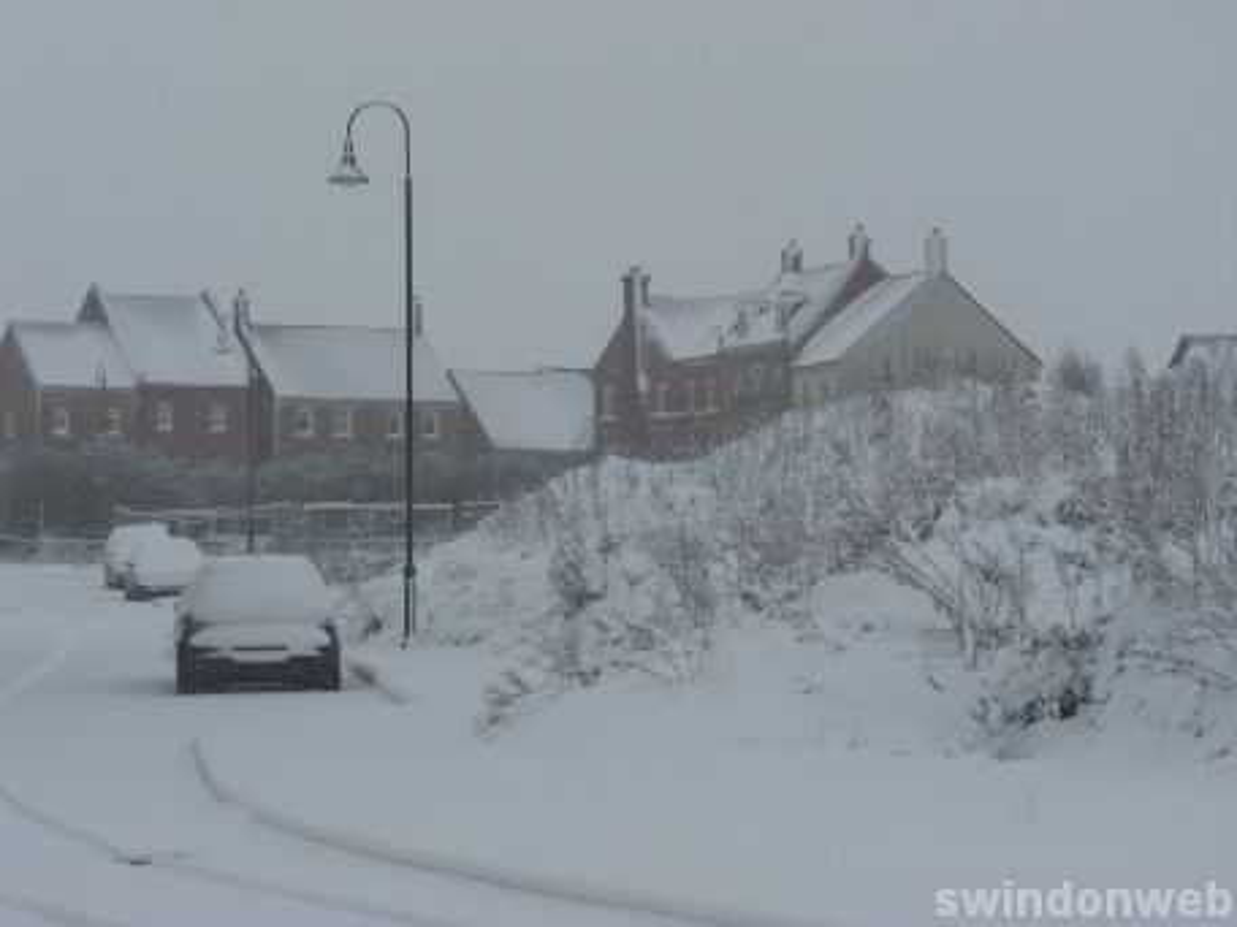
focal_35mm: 114
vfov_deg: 13.0
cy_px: 464
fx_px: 4074
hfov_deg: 17.3
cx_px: 618
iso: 80
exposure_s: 1/320
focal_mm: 23.7
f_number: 5.1
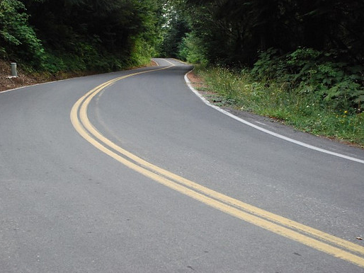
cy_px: 137
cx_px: 169
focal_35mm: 51
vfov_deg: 28.8
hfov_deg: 37.8
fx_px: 532
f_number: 4.2
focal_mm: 31
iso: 1600
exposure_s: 1/640
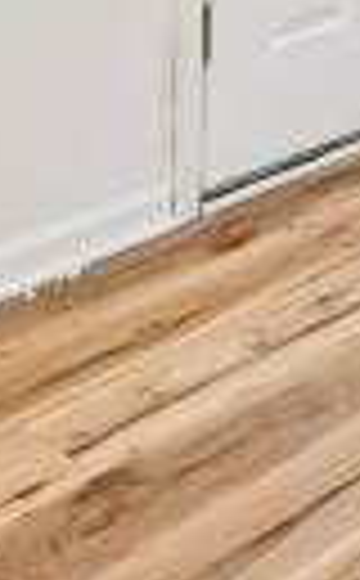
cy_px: -472
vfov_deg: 17.6
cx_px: 500
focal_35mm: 95
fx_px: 1500
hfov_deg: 13.1
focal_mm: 16
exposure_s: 1/15
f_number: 8
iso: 400
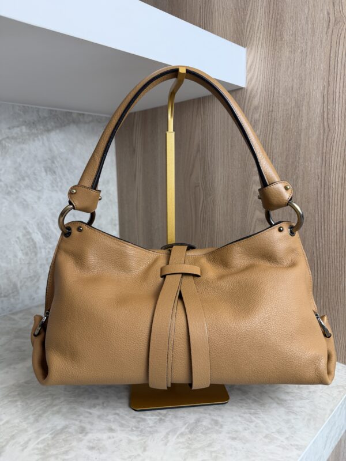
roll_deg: +1.1
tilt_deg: -9.7
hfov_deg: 56.8
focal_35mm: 24
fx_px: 320
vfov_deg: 71.6
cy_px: 230
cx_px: 173
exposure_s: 1/120
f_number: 1.78
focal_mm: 6.76
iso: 80
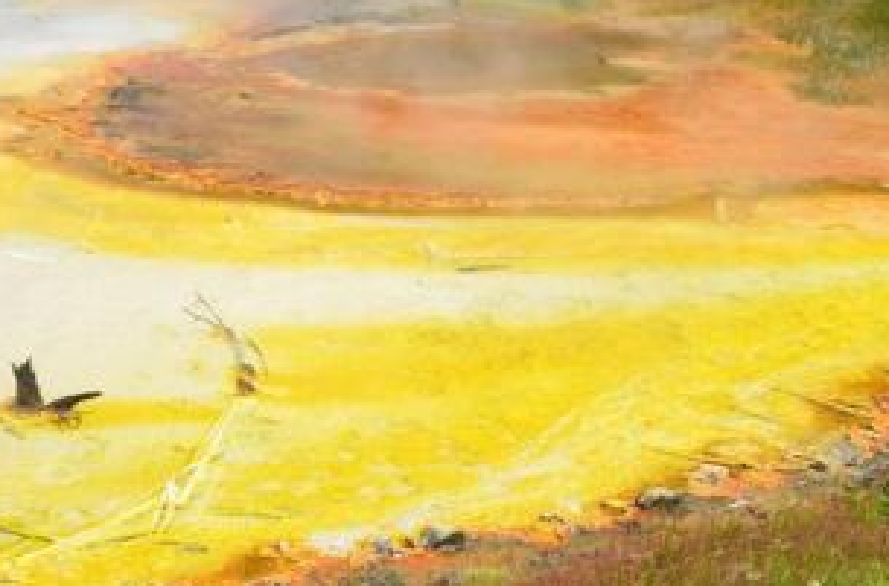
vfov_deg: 21.4
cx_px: 431
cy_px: 241
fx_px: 1550
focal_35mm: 63
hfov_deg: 32.0
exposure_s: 1/160
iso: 100
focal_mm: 20
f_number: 11
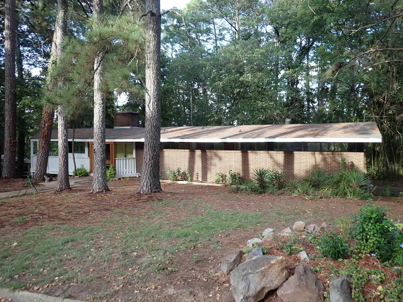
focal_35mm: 25
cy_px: 151
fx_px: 291
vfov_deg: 54.9
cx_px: 202
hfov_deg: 69.4
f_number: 2
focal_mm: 4.5
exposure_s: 1/200
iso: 100
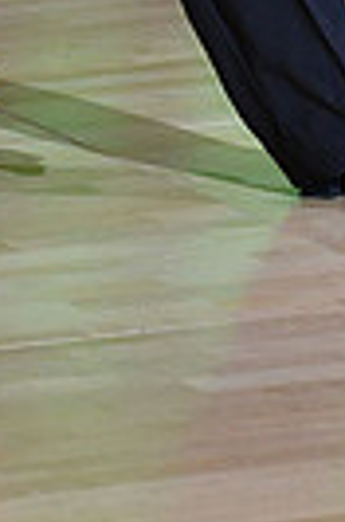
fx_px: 6632
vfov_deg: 4.5
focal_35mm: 459
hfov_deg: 3.0
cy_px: -444
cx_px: -178
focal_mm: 105
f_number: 5
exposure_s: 1/250
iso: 2000
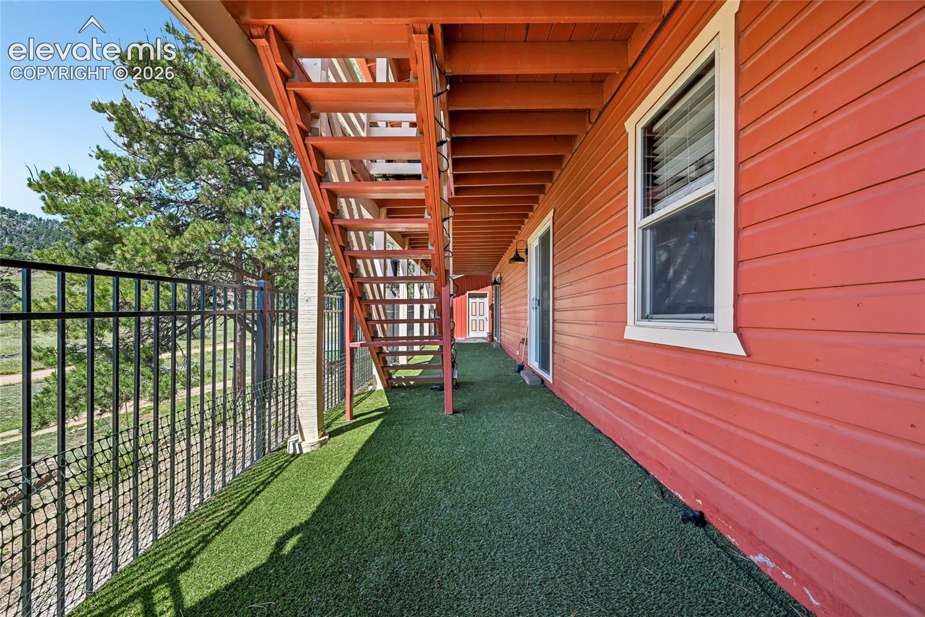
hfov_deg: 104.3
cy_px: 308
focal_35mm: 14
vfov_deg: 81.2
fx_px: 360
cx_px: 462
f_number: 9
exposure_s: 1/50
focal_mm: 14
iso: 64
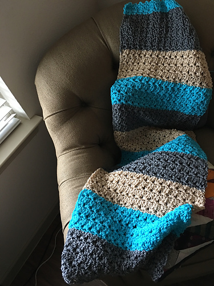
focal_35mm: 29
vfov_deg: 61.7
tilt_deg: -48.6
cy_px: 143
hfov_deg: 48.2
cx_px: 107
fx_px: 239
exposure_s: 1/8
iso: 100
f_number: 2.2
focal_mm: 4.15
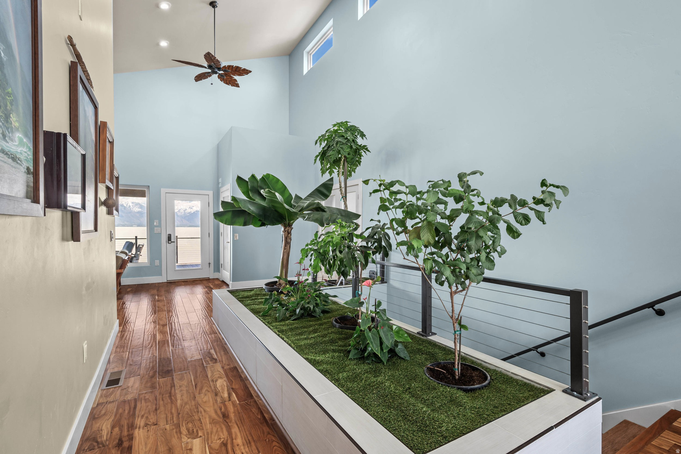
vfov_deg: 72.1
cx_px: 340
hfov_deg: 95.0
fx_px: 312
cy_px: 227
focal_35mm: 16
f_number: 8
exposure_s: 1/5
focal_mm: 16.5
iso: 500
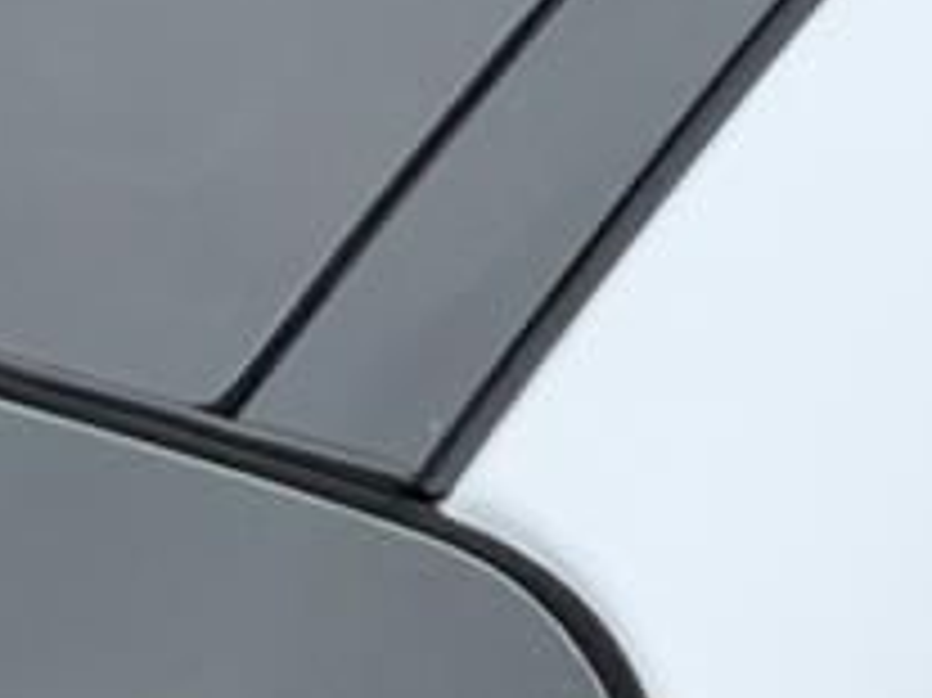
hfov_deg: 6.7
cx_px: 275
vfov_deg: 4.8
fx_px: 7992
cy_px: -1328
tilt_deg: -22.0
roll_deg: +3.7
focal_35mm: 297
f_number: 1.78
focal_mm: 6.76
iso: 80
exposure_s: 1/1608
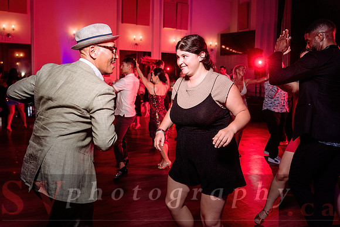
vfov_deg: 40.5
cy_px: 100
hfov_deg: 57.9
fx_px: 307
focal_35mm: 32
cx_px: 156
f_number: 2.8
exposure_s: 1/100
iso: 800
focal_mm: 29
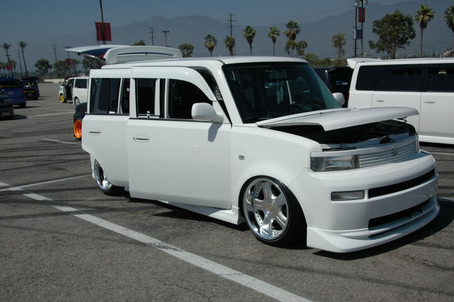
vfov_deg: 36.8
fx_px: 454
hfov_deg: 53.2
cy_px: 151
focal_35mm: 36
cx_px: 227
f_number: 4.5
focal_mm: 24
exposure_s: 1/4000
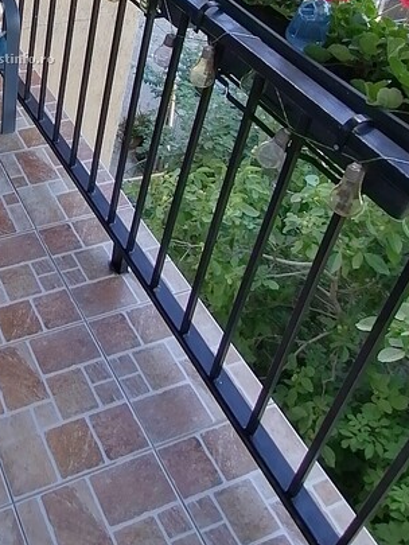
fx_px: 677
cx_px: 3
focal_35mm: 43
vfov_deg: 39.8
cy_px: 30
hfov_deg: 31.2
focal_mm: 2.7
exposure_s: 1/178
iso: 50
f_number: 2.4
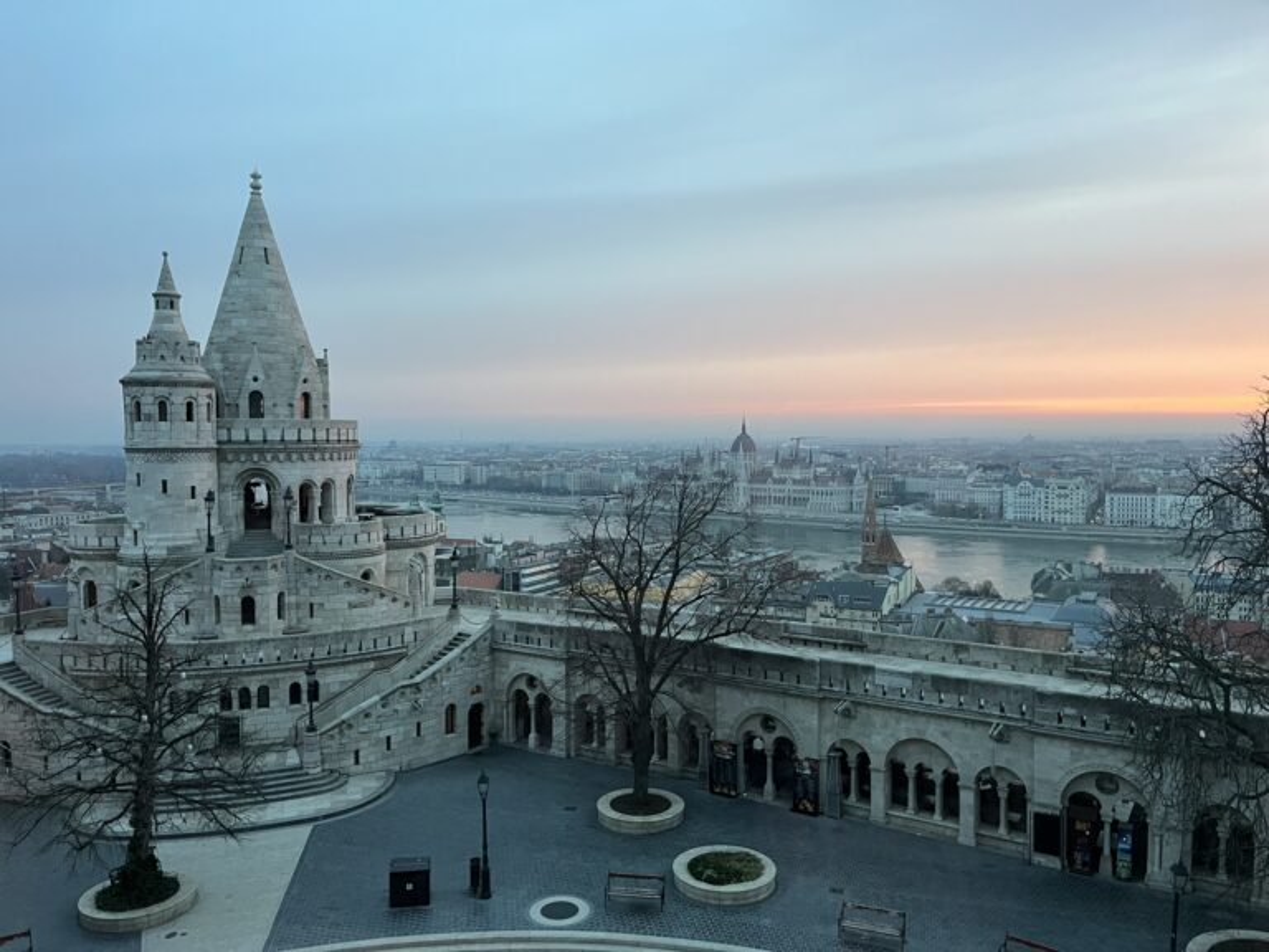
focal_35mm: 26
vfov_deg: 53.1
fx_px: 953
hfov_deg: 67.3
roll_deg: +0.0
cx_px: 634
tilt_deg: -2.7
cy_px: 476
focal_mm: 5.1
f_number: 1.6
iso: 250
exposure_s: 1/60
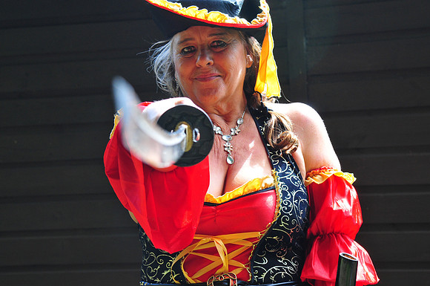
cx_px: 215
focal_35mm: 72
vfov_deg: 18.9
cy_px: 143
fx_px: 859
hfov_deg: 28.1
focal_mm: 48
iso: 640
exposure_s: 1/250
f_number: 5.6
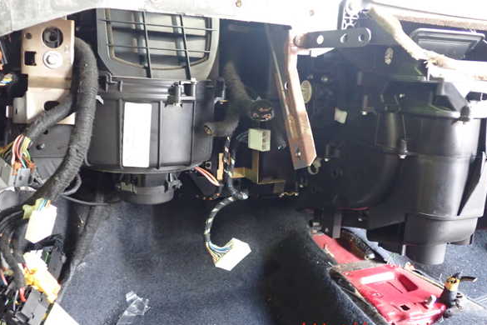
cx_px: 241
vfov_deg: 41.1
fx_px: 433
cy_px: 154
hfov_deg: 58.7
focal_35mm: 32
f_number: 2.3
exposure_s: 1/30
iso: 800
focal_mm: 5.4
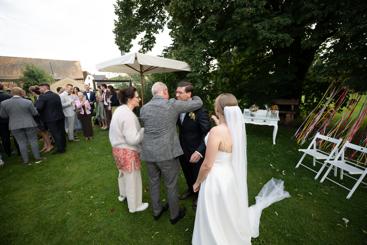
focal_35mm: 14
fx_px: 143
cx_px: 184
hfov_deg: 104.3
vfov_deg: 81.2
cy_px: 122
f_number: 3.5
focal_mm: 14
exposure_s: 1/160
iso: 160
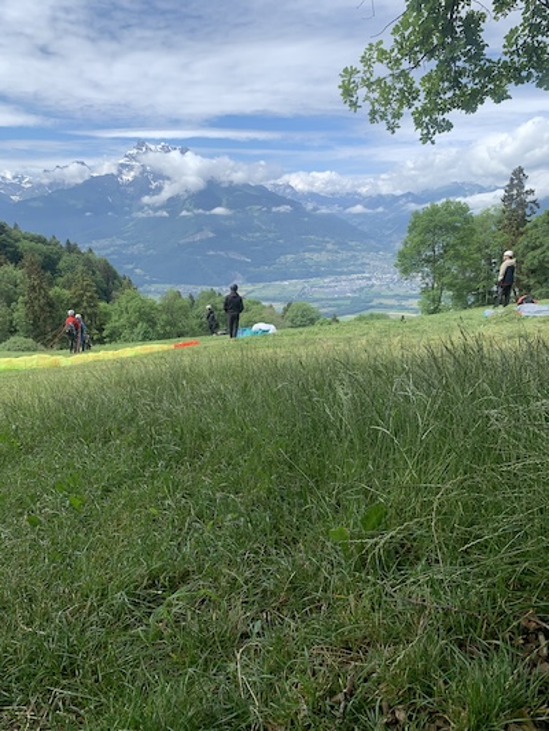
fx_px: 550
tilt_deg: -13.3
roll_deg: +0.4
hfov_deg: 53.1
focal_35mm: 26
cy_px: 366
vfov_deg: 67.3
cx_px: 274
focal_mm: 4.25
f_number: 1.8
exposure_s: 1/1585
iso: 25
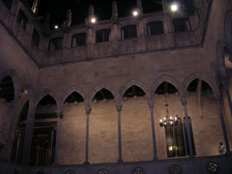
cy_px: 87
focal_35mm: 34
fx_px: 228
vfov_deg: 41.8
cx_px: 116
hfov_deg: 54.0
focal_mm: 5.7
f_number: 2.9
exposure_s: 1/60.1
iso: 200
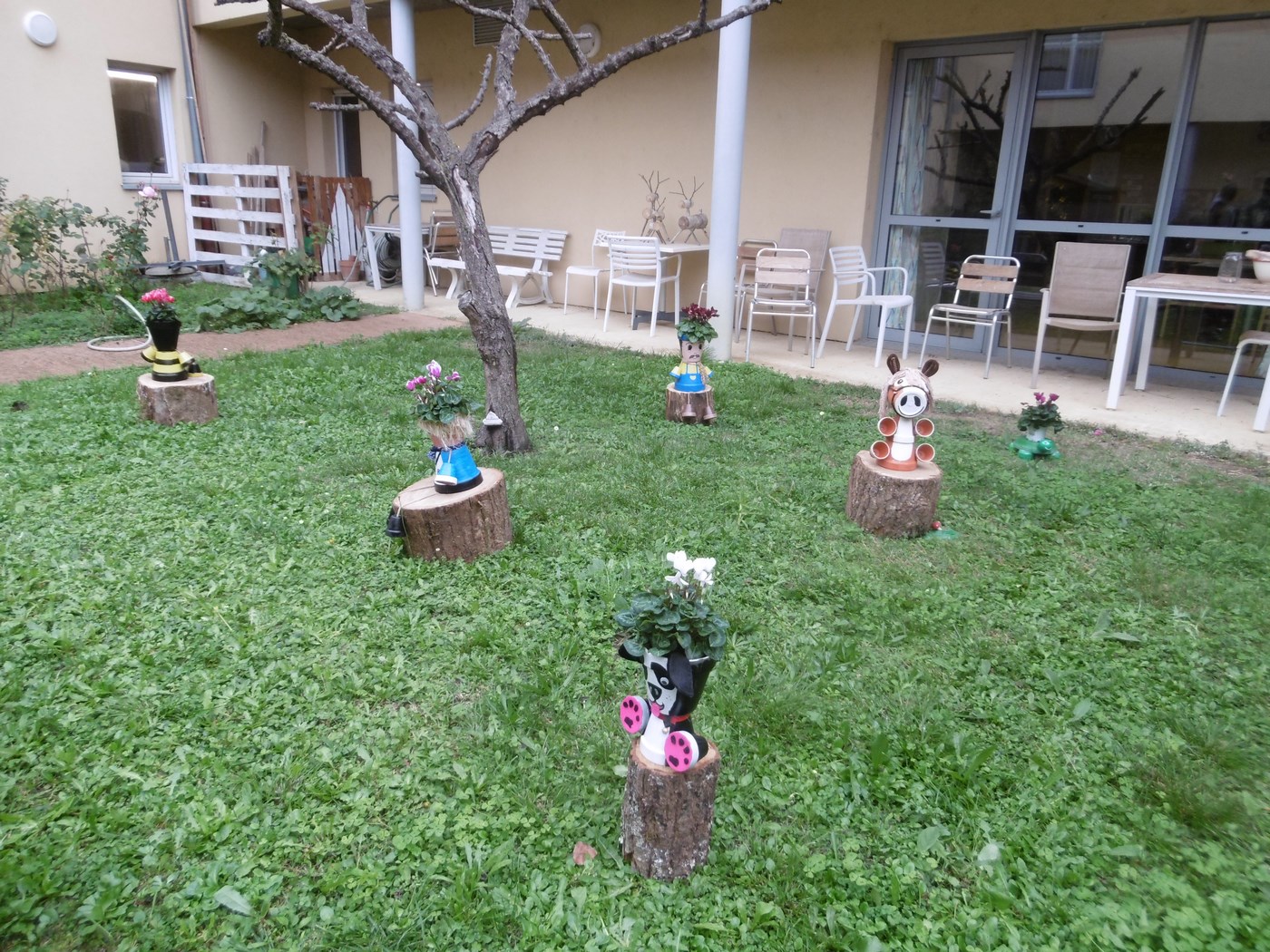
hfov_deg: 71.6
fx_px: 881
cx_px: 635
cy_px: 476
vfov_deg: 56.8
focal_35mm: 24
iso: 100
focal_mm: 4.3
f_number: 3.1
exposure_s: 1/80
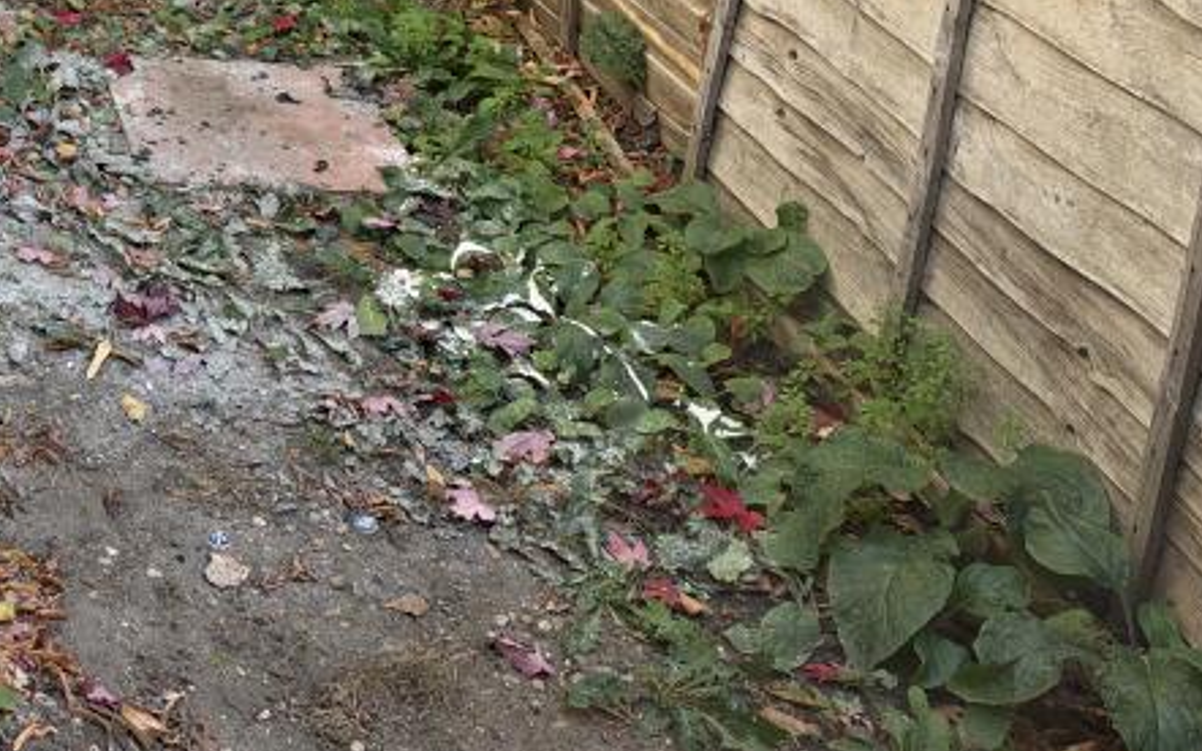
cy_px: -250
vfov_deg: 20.0
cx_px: -182
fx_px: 1932
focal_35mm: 59
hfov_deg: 30.2
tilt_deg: -16.6
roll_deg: -0.8
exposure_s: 1/100
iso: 100
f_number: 1.8
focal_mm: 6.93
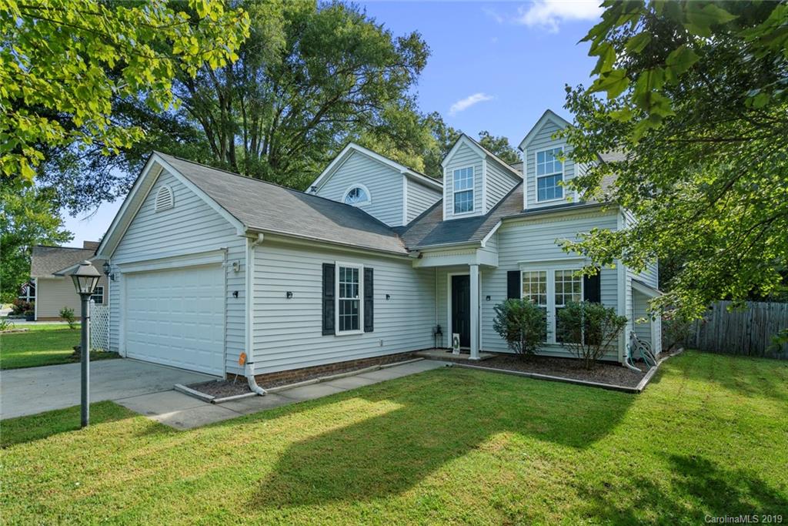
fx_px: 394
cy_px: 263
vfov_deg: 67.4
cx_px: 394
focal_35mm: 18
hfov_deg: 90.0
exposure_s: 1/90
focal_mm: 18
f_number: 8
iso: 400
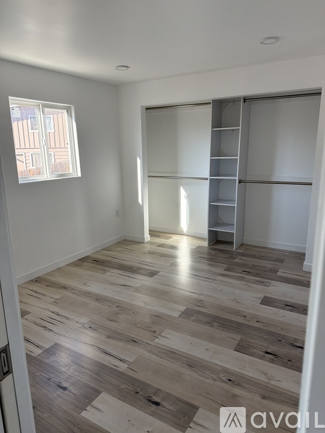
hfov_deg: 56.8
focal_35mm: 24
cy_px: 216
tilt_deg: -11.6
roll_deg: +0.8
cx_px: 162
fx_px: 301
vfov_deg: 71.6
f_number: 1.78
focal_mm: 6.76
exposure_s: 1/197
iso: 100
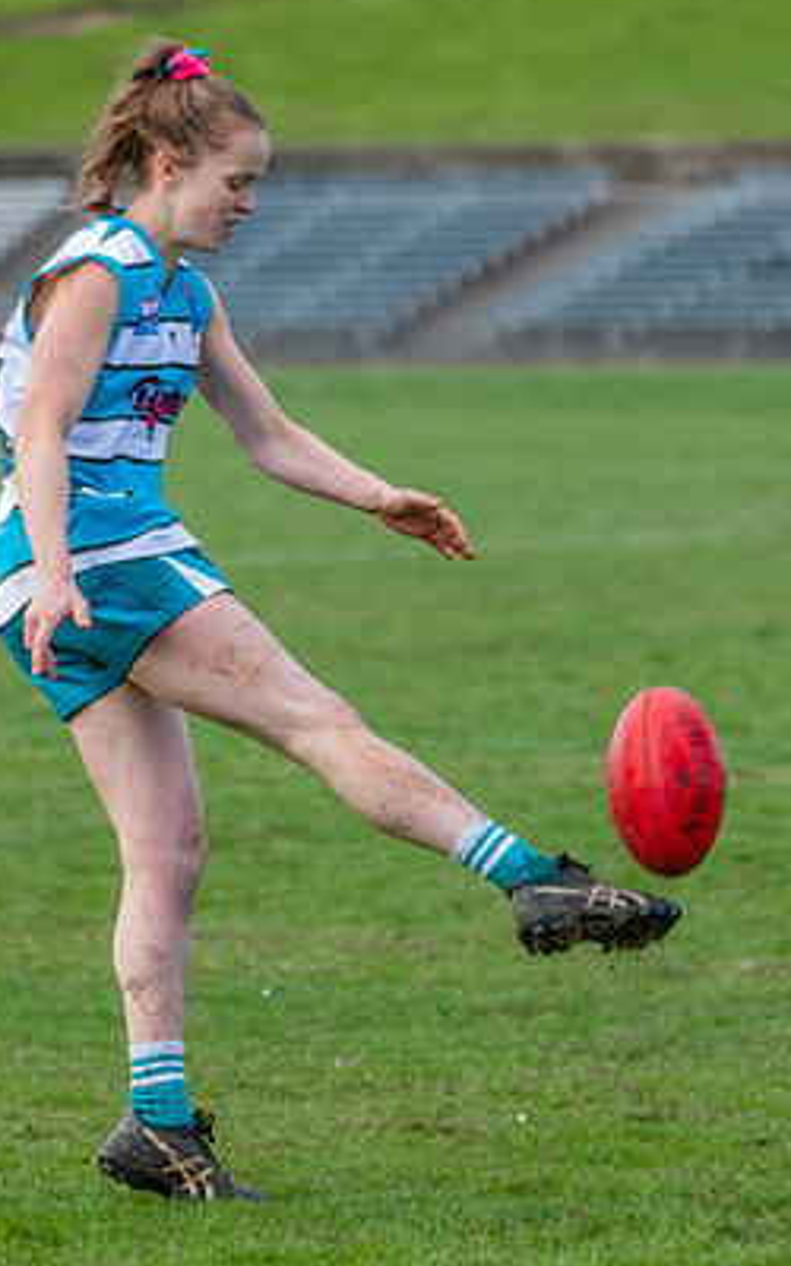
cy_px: 643
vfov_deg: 6.2
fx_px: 11693
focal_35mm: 339
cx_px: 464
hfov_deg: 3.9
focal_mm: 170
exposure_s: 1/1600
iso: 800
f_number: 5
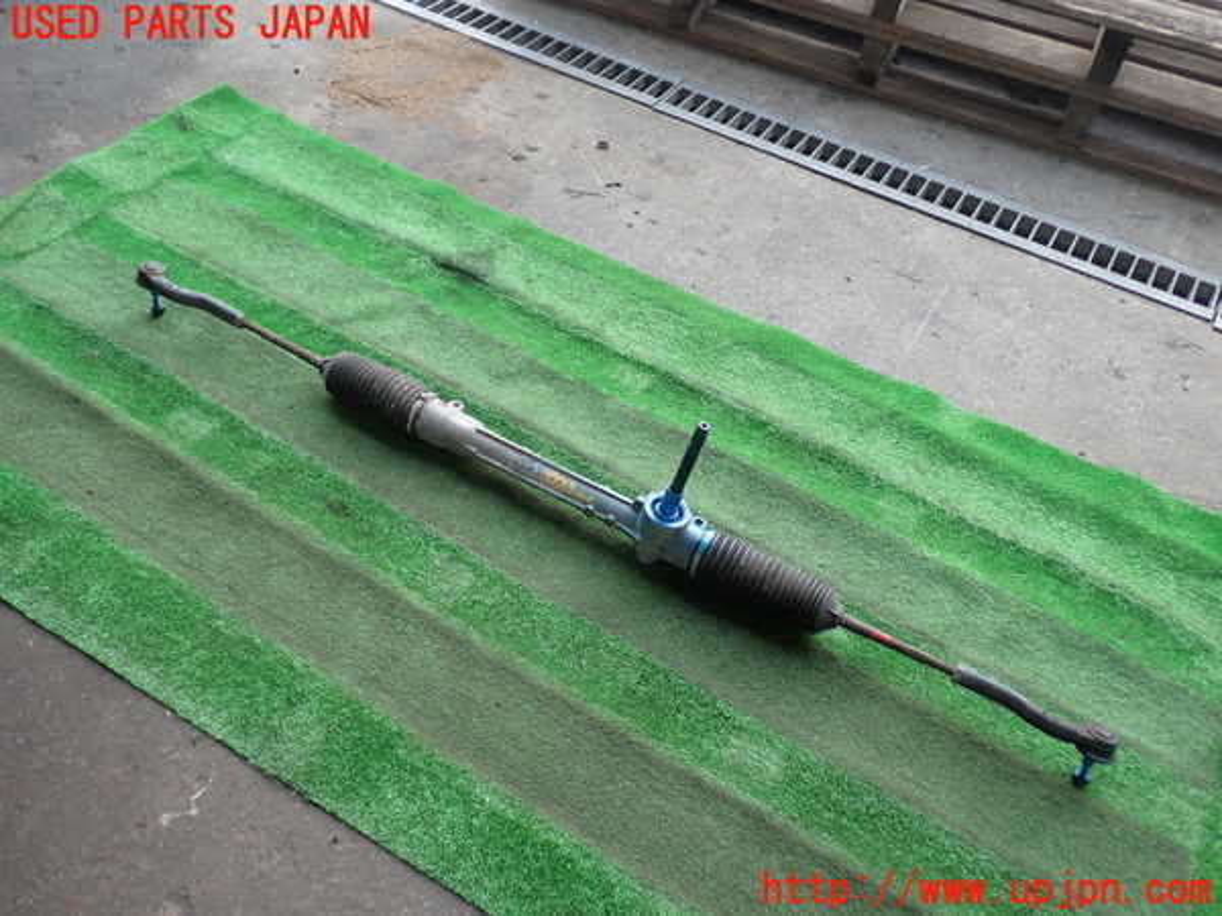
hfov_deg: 60.0
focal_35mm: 30
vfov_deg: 46.8
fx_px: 1059
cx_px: 611
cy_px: 458
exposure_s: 1/60
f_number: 2.3
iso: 100
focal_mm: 5.4
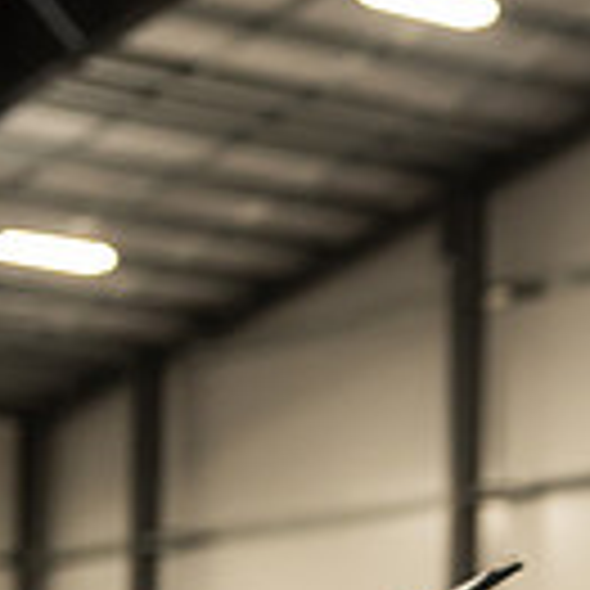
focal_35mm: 181
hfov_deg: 9.0
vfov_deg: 9.5
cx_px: 1252
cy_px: 772
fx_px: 3490
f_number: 3.5
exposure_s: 1/200
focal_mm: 48
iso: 2500
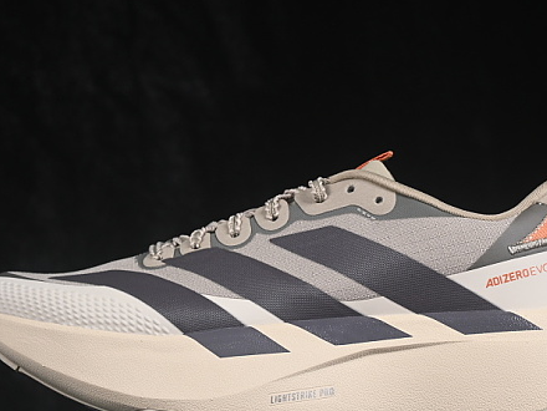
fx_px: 2070
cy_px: 226
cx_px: 312
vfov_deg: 11.3
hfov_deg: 15.0
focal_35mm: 131
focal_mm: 50
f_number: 7.1
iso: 160
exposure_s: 1/80
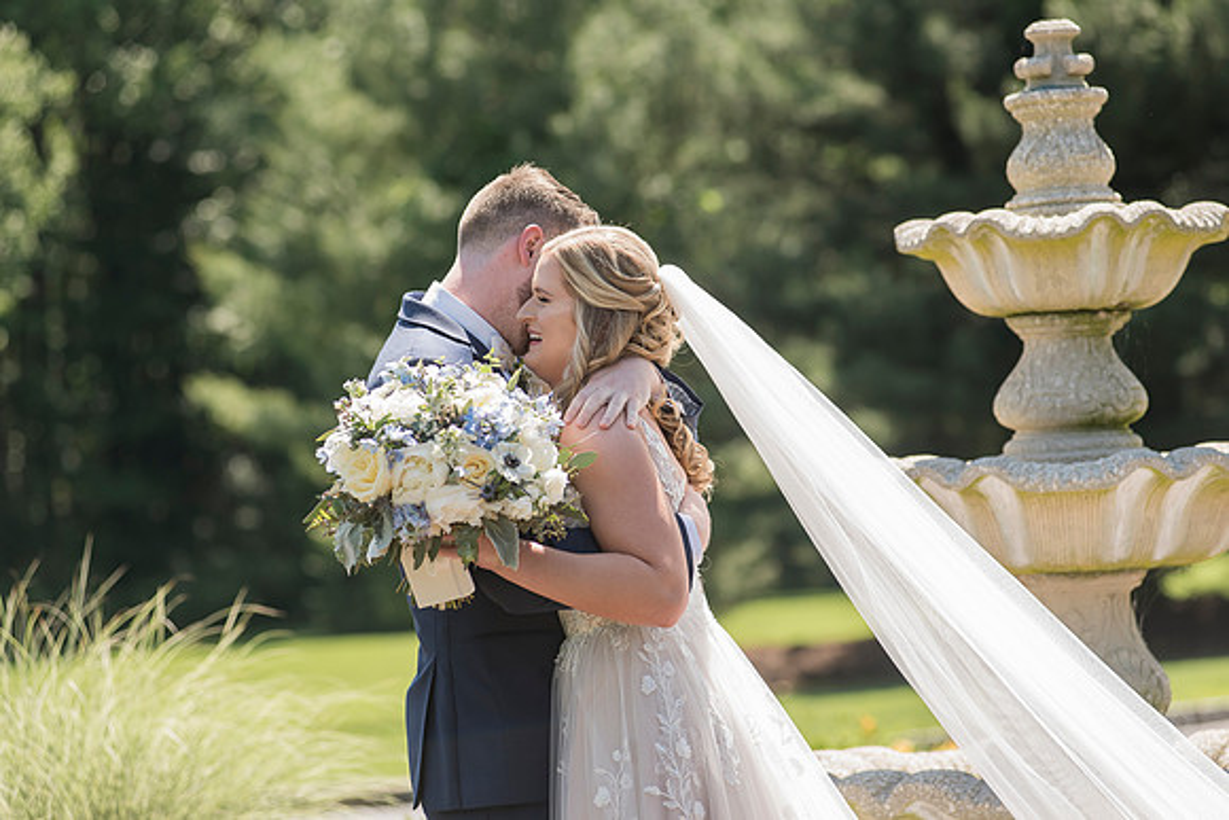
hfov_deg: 15.2
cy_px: 410
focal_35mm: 135
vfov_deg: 10.2
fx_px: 4610
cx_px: 614
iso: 400
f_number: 4.5
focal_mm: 135
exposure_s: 1/1250
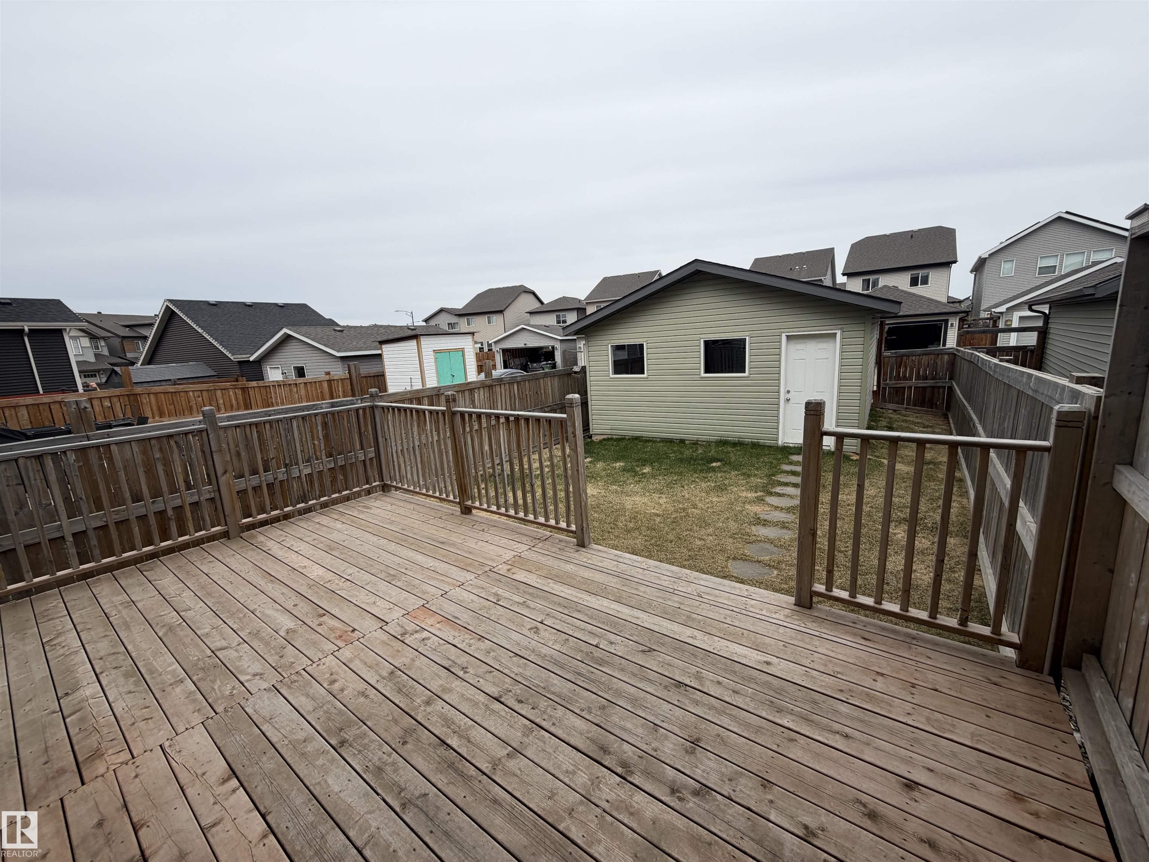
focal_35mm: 14
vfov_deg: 85.7
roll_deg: +2.7
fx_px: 465
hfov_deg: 102.1
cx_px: 574
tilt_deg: -10.5
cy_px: 431
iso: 20
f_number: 2.2
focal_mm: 2.22
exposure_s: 1/770
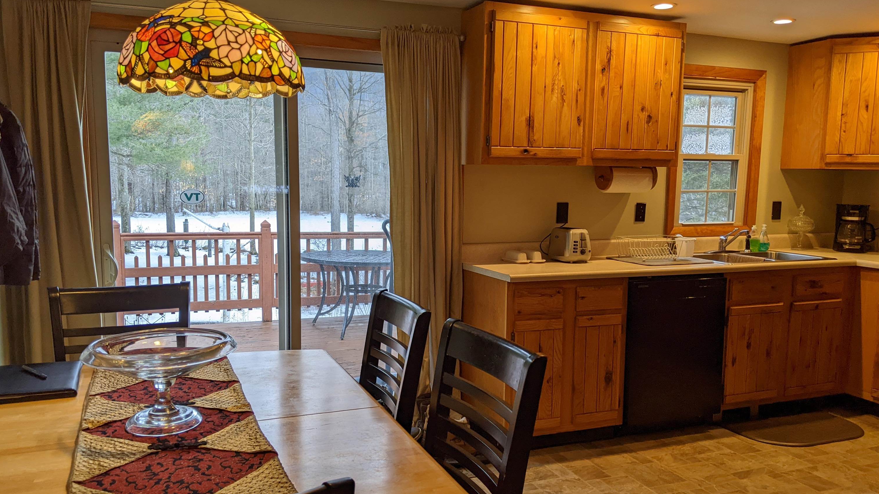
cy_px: 272
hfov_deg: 64.3
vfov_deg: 38.9
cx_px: 437
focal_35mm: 30
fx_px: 699
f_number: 1.8
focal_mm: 4.44
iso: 48
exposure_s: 1/120
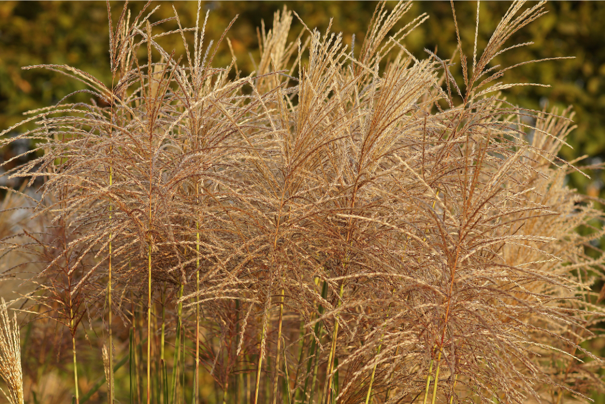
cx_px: 302
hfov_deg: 13.7
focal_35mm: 150
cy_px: 202
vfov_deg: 9.1
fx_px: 2521
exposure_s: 1/200
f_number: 5
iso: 100
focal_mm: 100
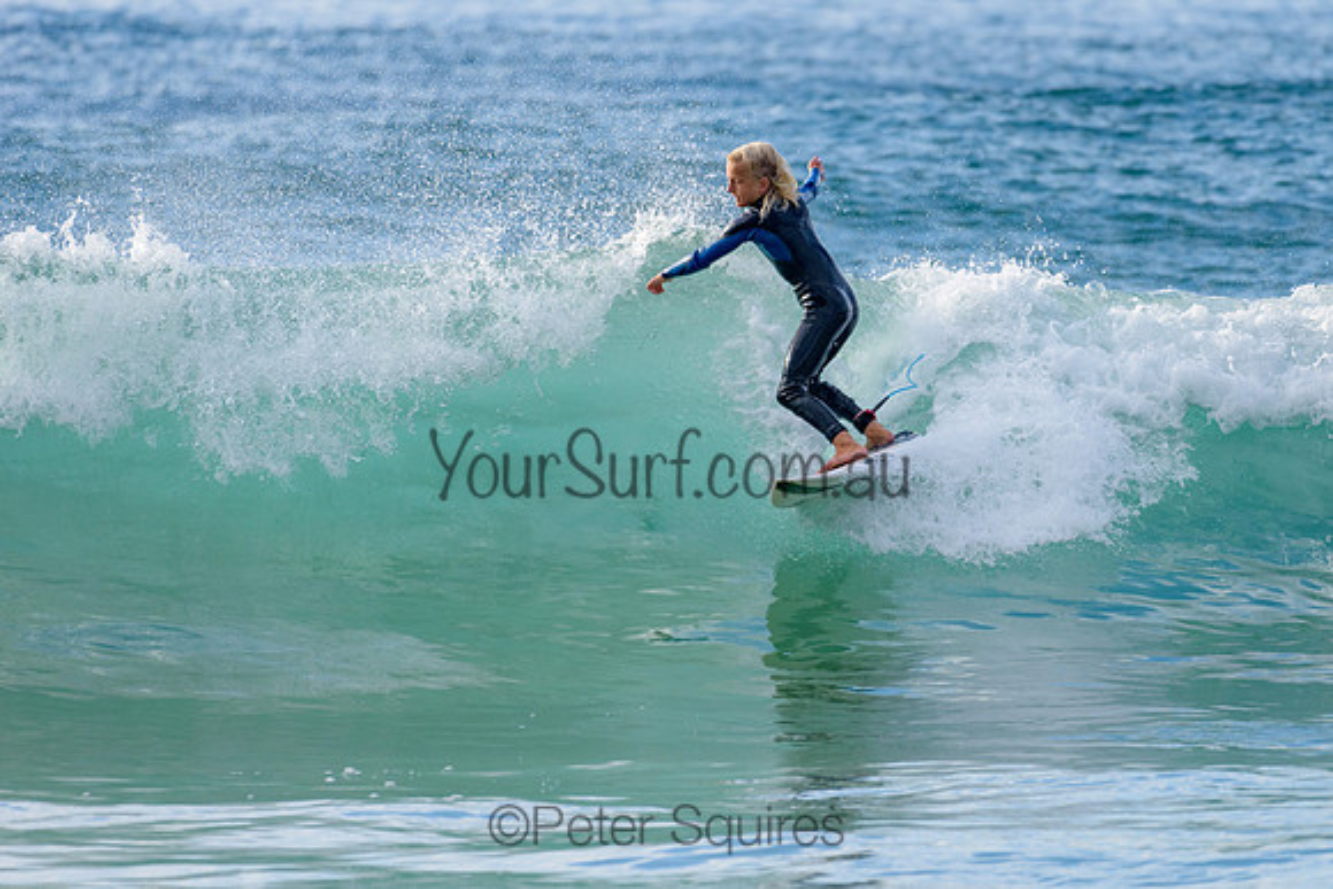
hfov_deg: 3.4
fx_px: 22710
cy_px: 367
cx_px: 817
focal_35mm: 613
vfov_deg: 2.2
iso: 360
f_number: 5.6
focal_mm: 500
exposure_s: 1/2000
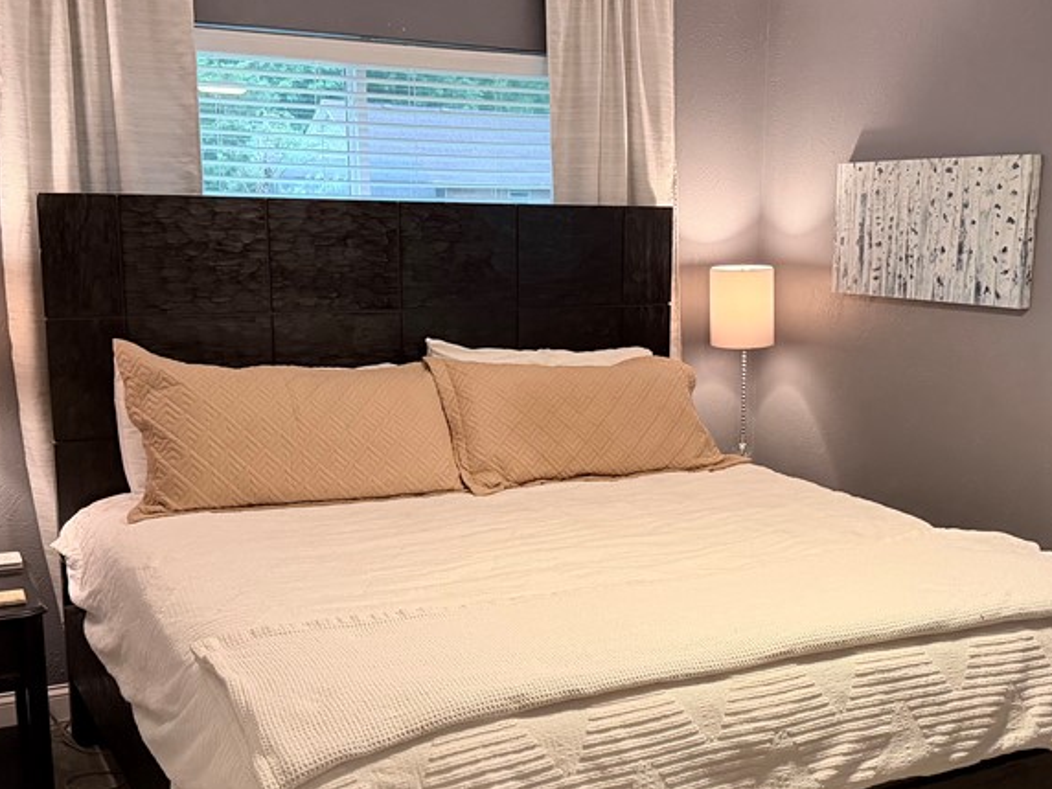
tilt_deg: -11.8
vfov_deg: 33.5
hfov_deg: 43.6
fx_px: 1307
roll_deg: -0.1
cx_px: 638
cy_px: 460
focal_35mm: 43
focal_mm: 6.76
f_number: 1.78
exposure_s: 1/60
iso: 400
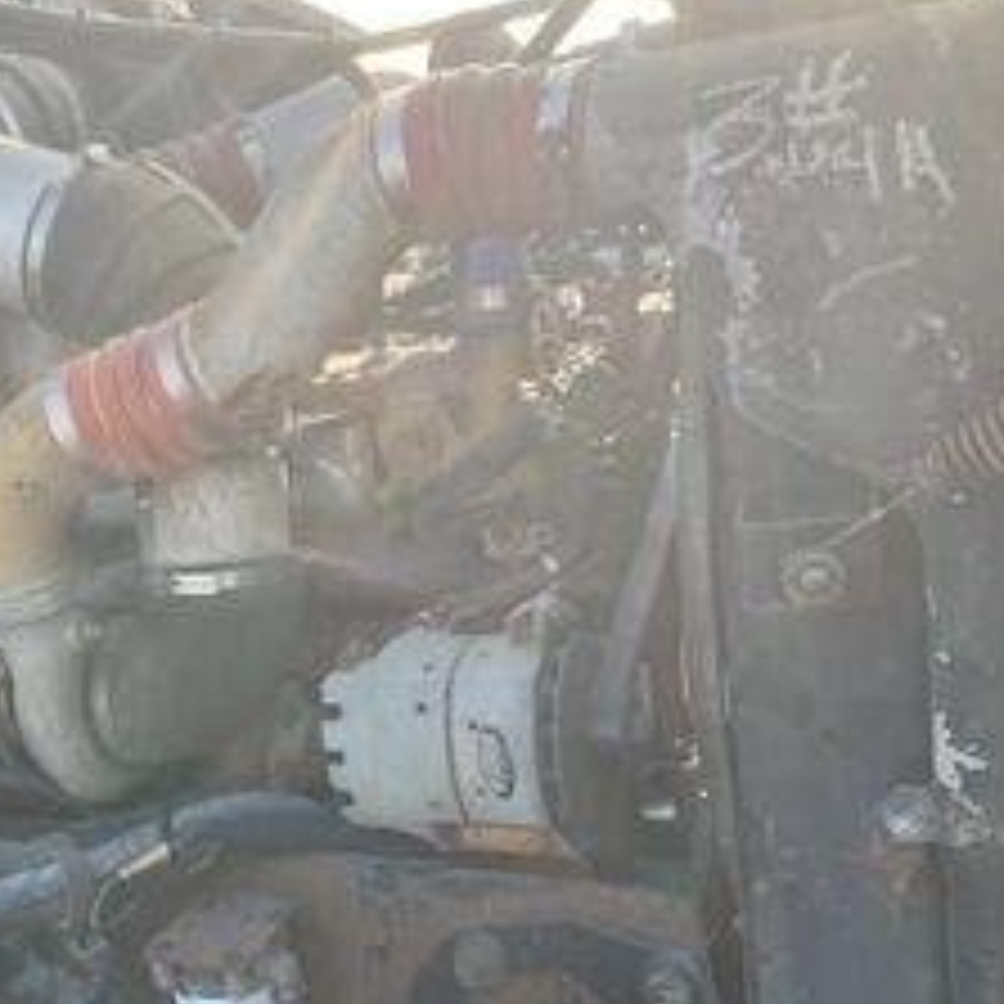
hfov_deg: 36.1
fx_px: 1509
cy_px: 612
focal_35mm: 46
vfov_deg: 36.6
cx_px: 275
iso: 25
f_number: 1.8
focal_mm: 3
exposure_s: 1/338
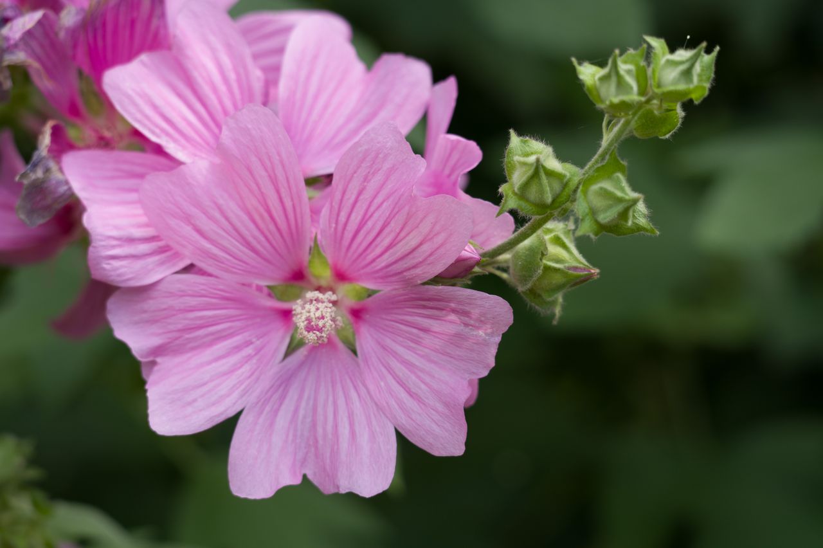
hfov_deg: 8.3
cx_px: 412
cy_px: 274
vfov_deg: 5.5
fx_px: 5666
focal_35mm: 248
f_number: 6.8
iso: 560
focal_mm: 248
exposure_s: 1/500
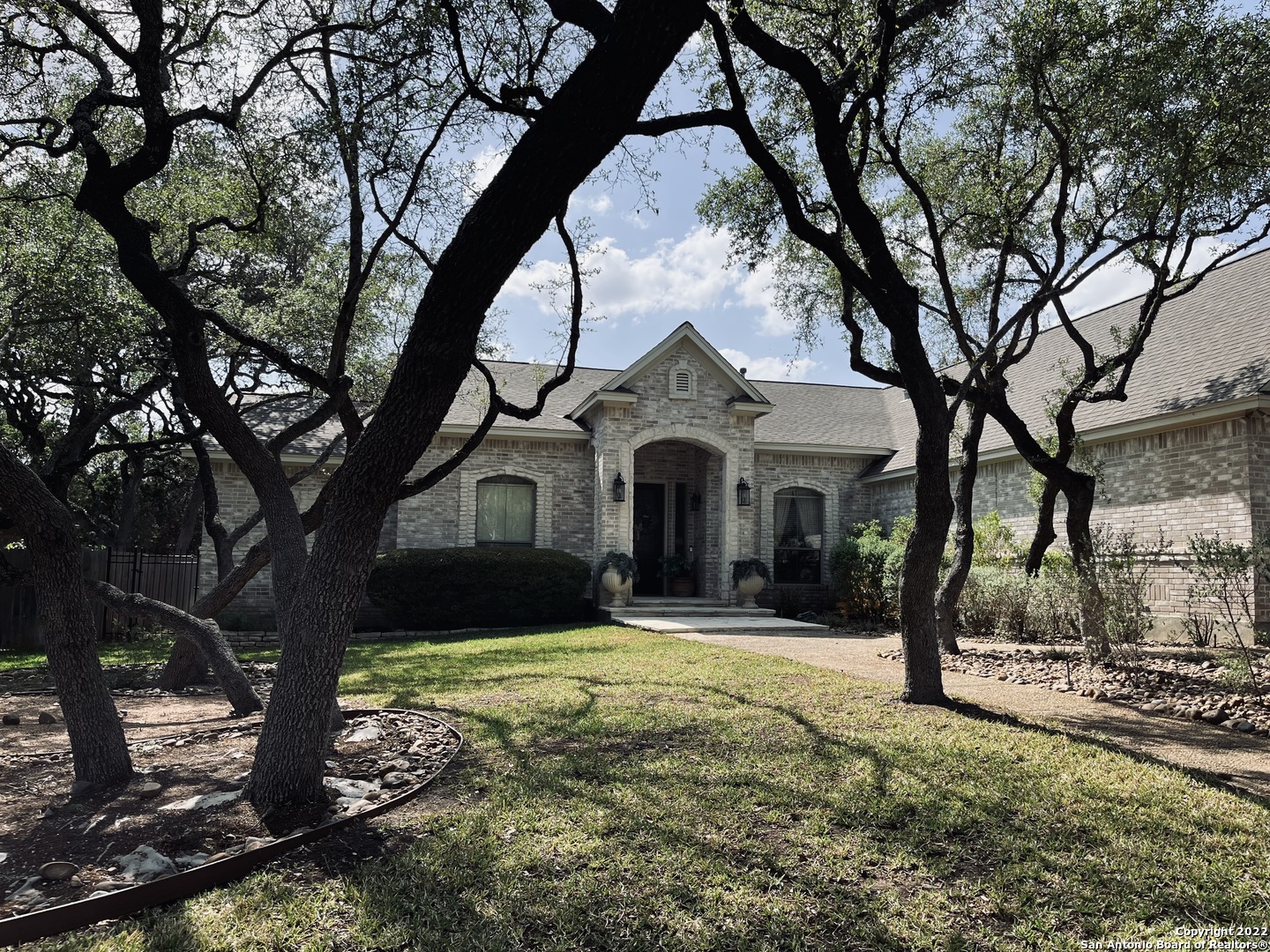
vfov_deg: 53.1
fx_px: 954
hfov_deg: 67.3
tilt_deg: +5.9
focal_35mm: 26
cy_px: 476
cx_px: 635
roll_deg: -0.4
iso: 50
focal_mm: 5.1
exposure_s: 1/2309
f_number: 1.6
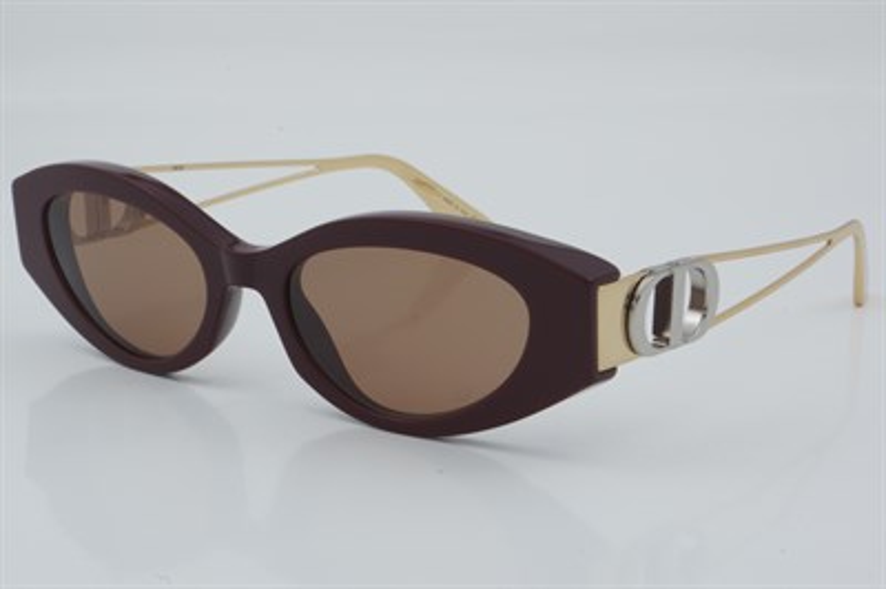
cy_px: 294
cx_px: 443
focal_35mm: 75
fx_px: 1844
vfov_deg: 18.2
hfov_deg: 27.0
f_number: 29
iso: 100
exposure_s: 1/4
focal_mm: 50
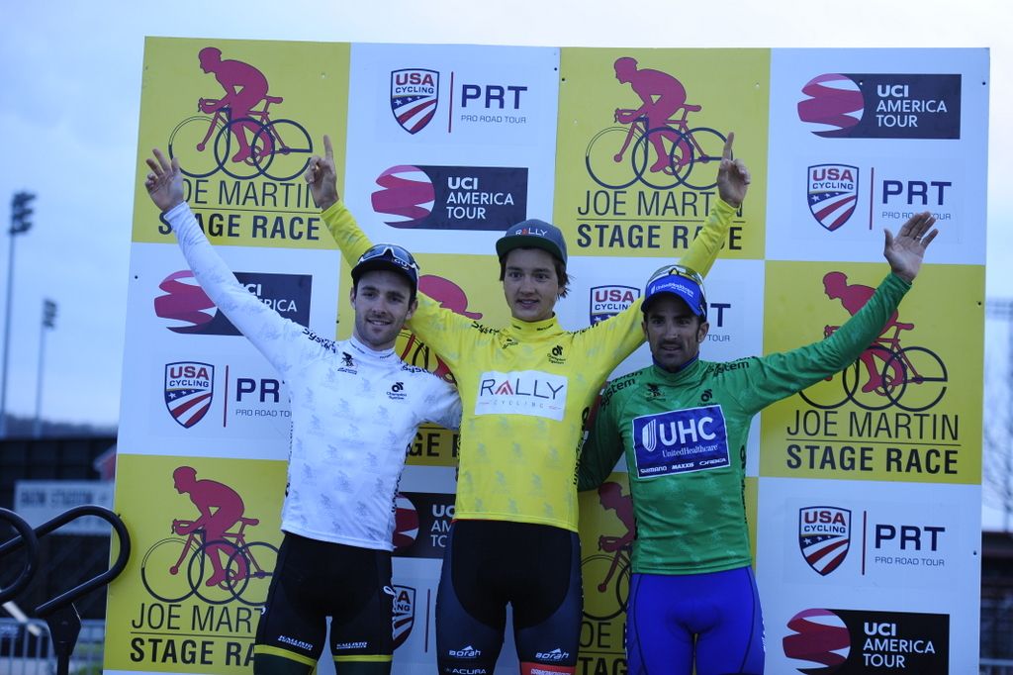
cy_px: 338
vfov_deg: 15.9
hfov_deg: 23.7
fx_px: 2419
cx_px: 506
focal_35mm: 86
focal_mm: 86
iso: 640
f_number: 2.8
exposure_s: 1/125
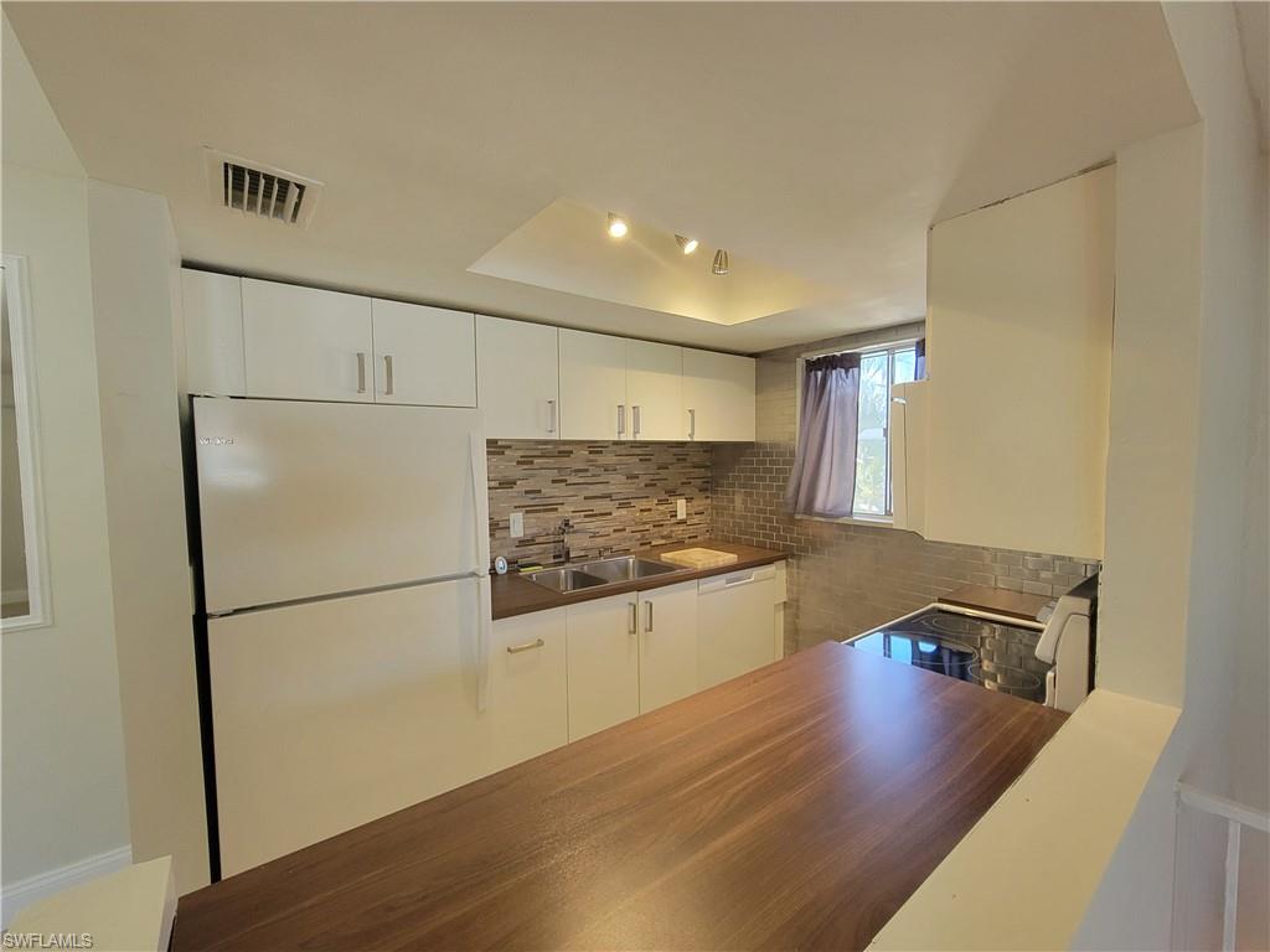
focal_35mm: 13
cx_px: 635
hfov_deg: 106.2
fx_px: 477
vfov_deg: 89.9
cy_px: 476
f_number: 2.2
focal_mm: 2.2
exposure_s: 1/60
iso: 320
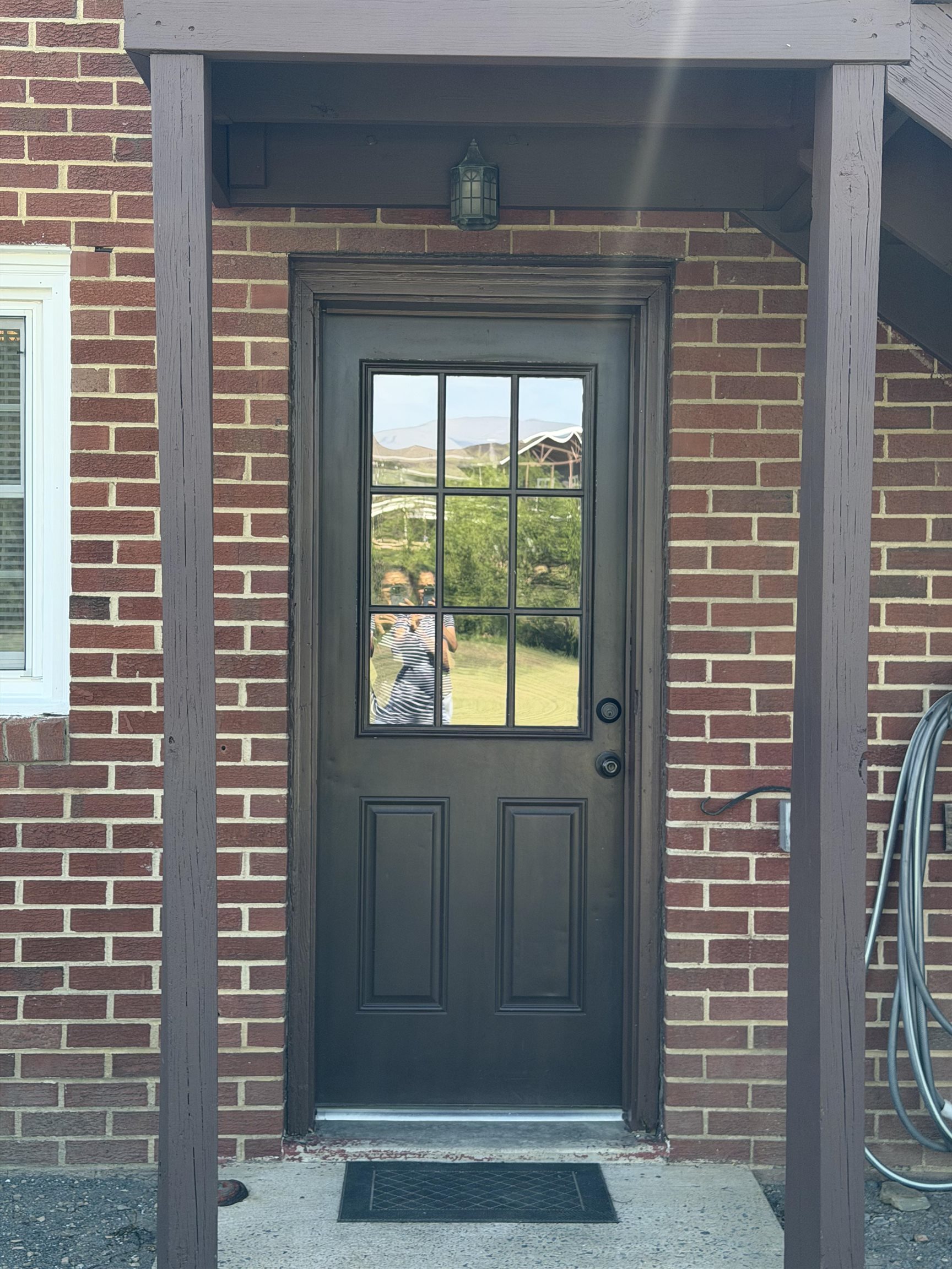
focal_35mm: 48
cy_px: 634
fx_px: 1760
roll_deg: -1.8
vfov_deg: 39.7
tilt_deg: -0.7
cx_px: 476
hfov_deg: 30.3
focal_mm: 6.76
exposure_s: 1/553
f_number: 1.78
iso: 64
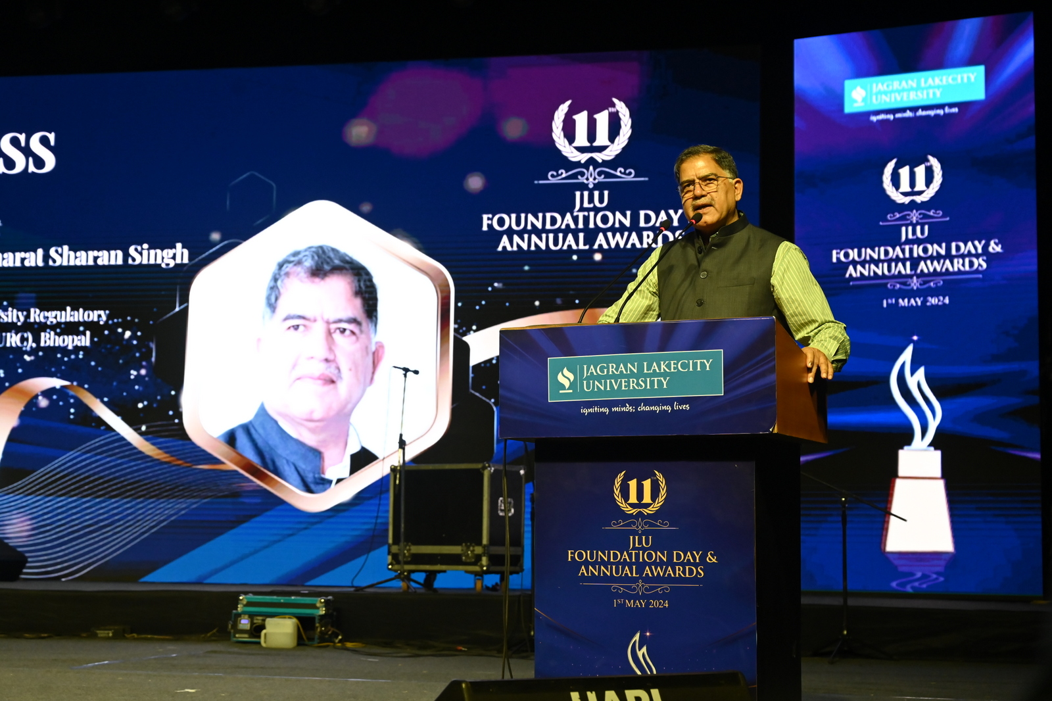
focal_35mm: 58
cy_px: 350
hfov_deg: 34.5
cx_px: 526
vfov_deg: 23.4
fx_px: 1694
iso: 3200
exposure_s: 1/320
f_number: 5.6
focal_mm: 58
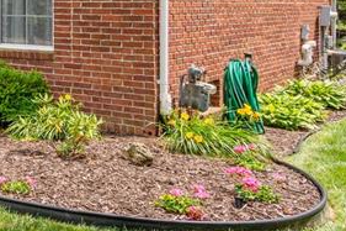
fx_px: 596
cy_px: -97
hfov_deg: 22.6
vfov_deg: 19.5
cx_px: -239
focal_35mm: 62
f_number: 9
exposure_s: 1/500
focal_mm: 17
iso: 400
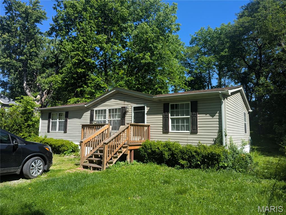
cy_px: 108
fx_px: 199
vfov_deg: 56.9
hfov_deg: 71.5
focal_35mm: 24
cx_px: 143
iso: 44
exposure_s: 1/1167
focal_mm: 6.81
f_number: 1.85
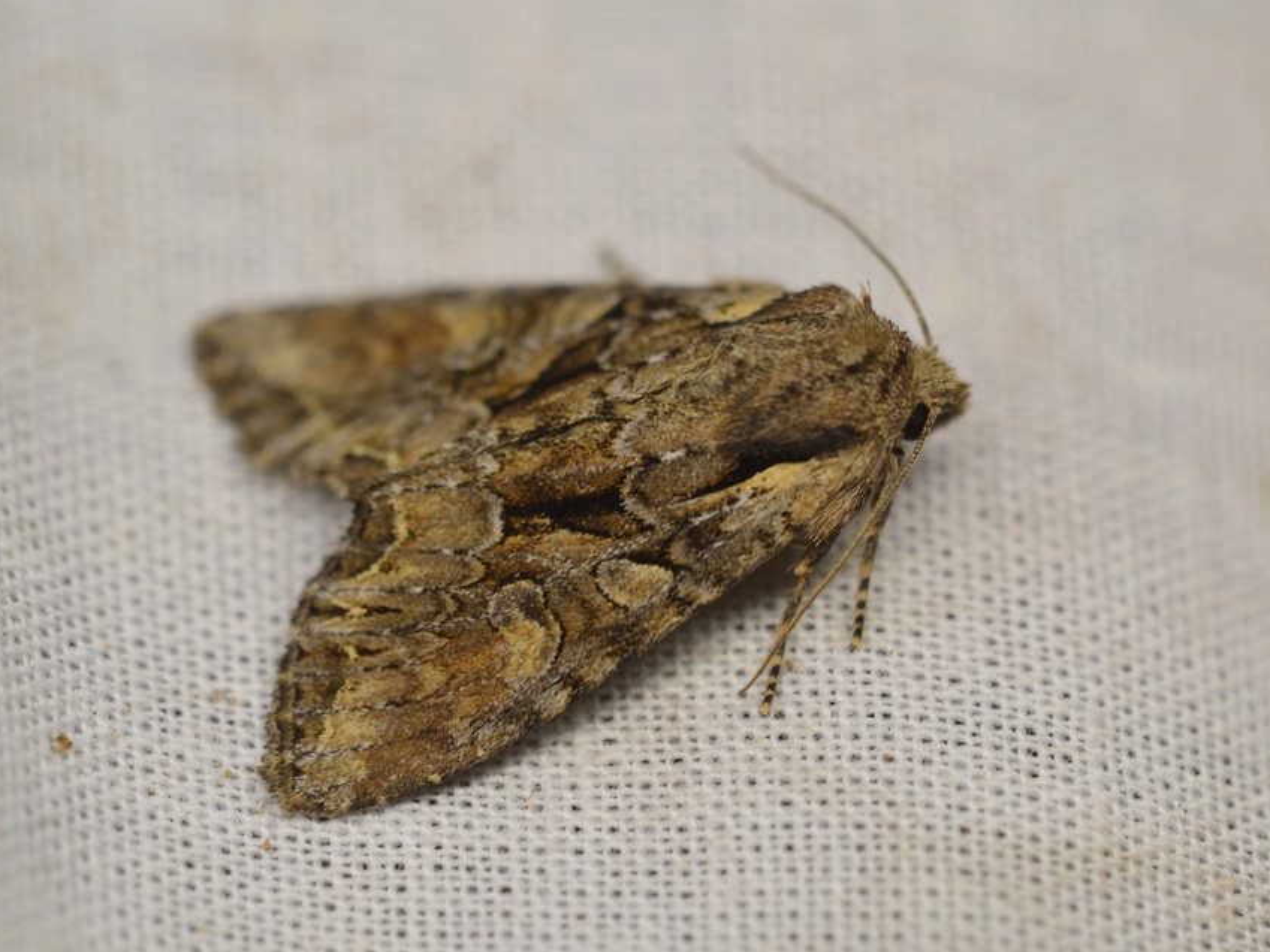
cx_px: 613
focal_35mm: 302
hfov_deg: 6.6
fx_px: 11065
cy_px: 475
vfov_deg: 4.9
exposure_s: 1/125
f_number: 4.5
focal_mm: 185
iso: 400
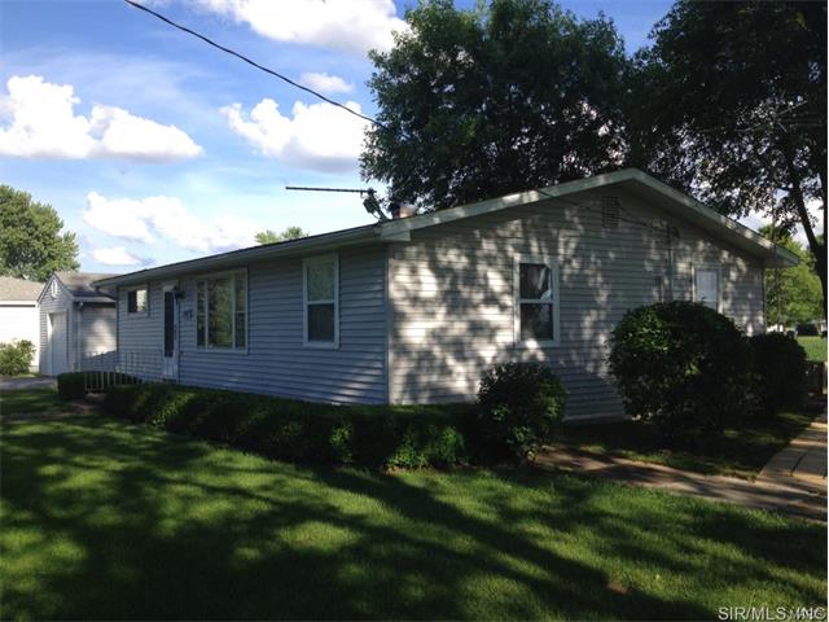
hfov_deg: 52.6
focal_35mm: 35
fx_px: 838
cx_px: 414
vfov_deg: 40.7
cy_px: 311
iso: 50
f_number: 2.4
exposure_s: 1/1004
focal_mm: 4.28
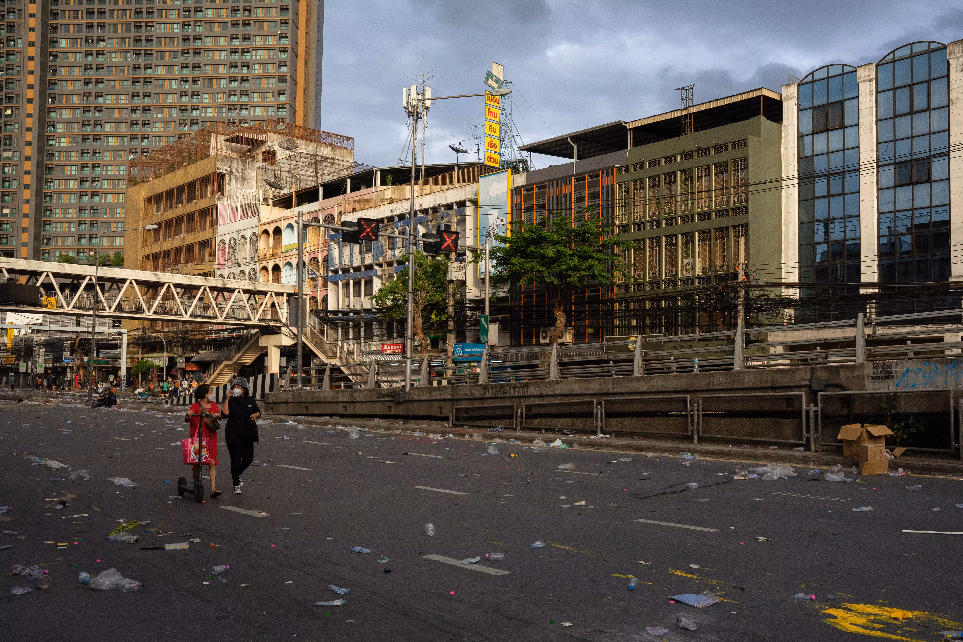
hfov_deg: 56.5
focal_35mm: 34
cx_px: 487
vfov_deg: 39.4
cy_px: 330
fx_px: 896
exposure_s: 1/320
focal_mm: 32.5
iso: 1600
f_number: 9
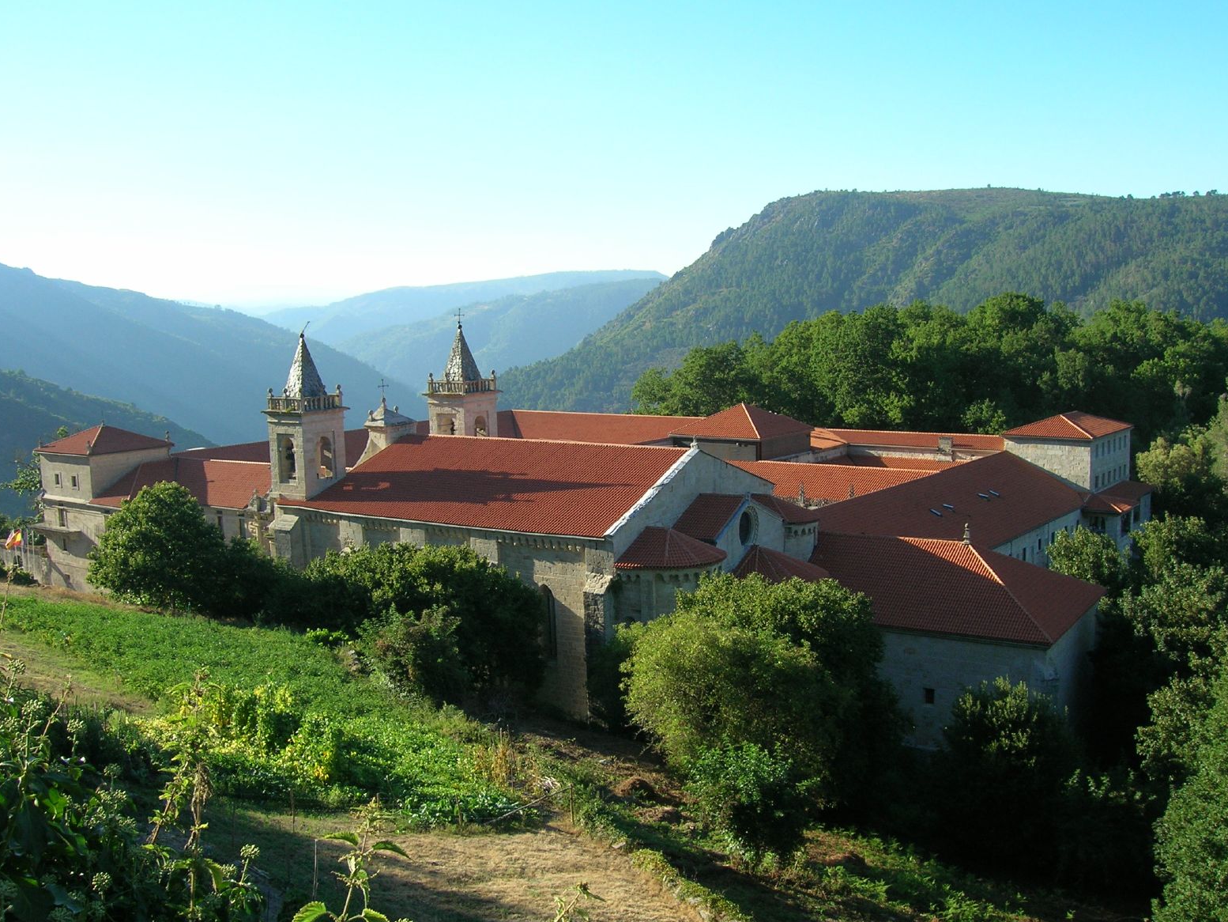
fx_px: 1242
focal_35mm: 35
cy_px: 460
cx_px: 627
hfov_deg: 52.6
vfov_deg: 40.7
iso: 50
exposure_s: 1/160
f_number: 4.9
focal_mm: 5.7
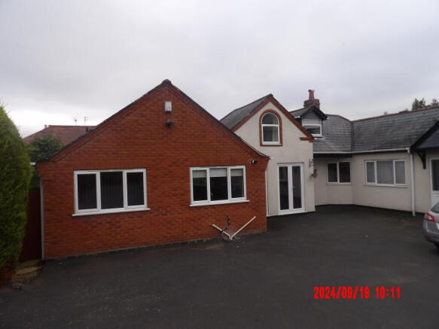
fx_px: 304
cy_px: 164
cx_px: 220
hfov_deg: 71.6
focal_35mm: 24
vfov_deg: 56.8
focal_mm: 4.3
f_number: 3.2
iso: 100
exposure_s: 1/416
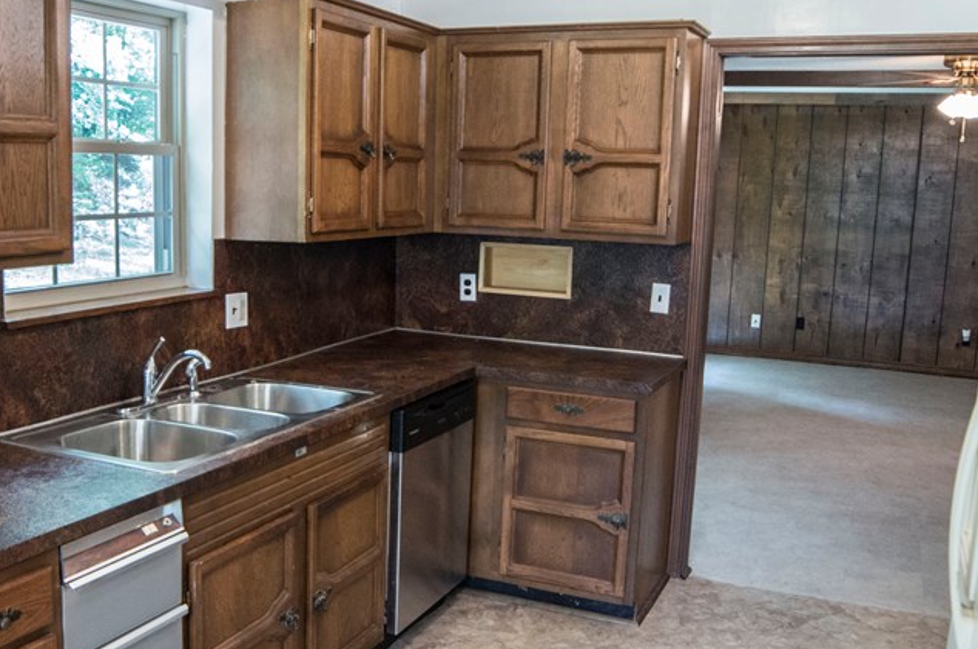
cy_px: 361
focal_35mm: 36
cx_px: 376
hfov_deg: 52.7
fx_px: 977
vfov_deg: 36.7
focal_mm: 14
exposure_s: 1/60
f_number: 2.8
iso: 1400
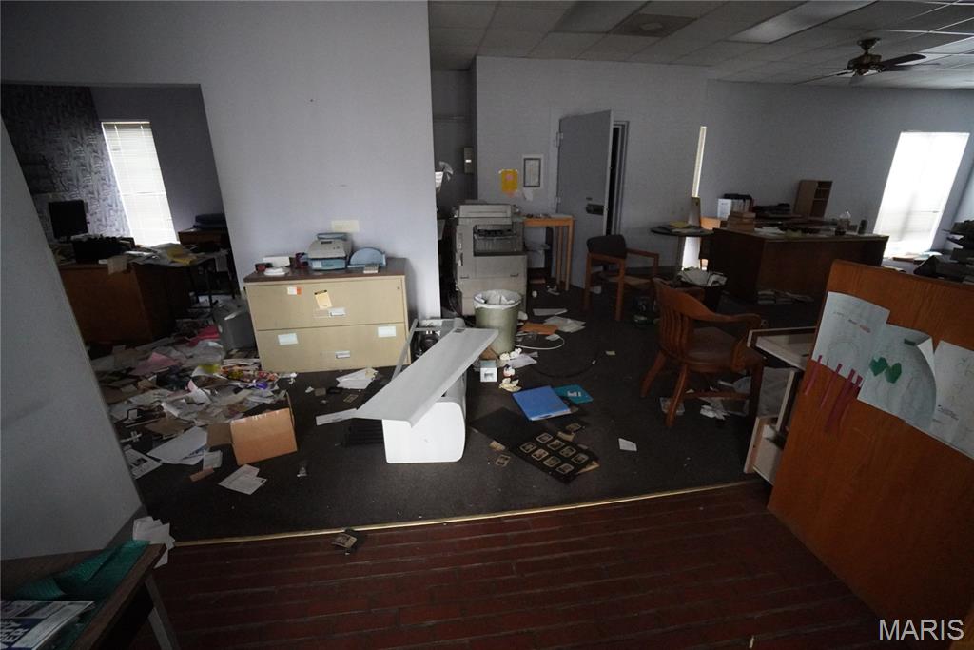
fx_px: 406
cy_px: 325
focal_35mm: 15
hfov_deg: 100.4
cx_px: 487
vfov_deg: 77.3
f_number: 4
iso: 6400
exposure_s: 1/125
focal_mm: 10
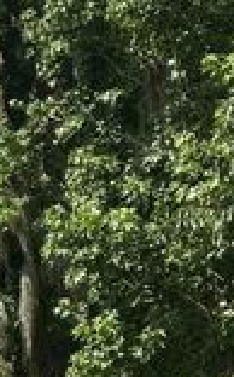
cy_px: 709
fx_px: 2233
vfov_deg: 9.1
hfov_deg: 5.9
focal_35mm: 218
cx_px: -236
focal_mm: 6.86
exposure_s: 1/2809
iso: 64
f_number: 1.78
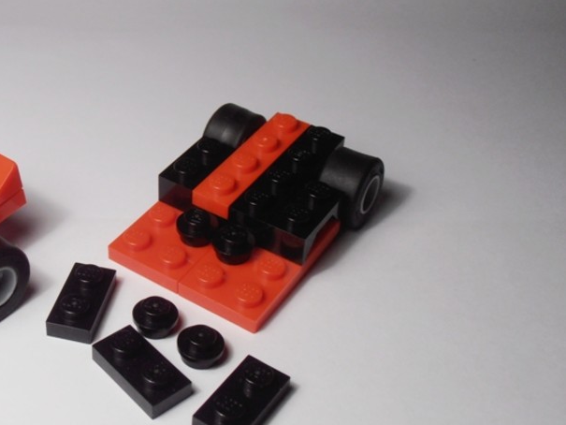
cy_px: 209
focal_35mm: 55
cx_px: 147
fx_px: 899
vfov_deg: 26.6
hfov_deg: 34.3
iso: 80
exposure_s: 1/100
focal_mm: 6.61
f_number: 3.9
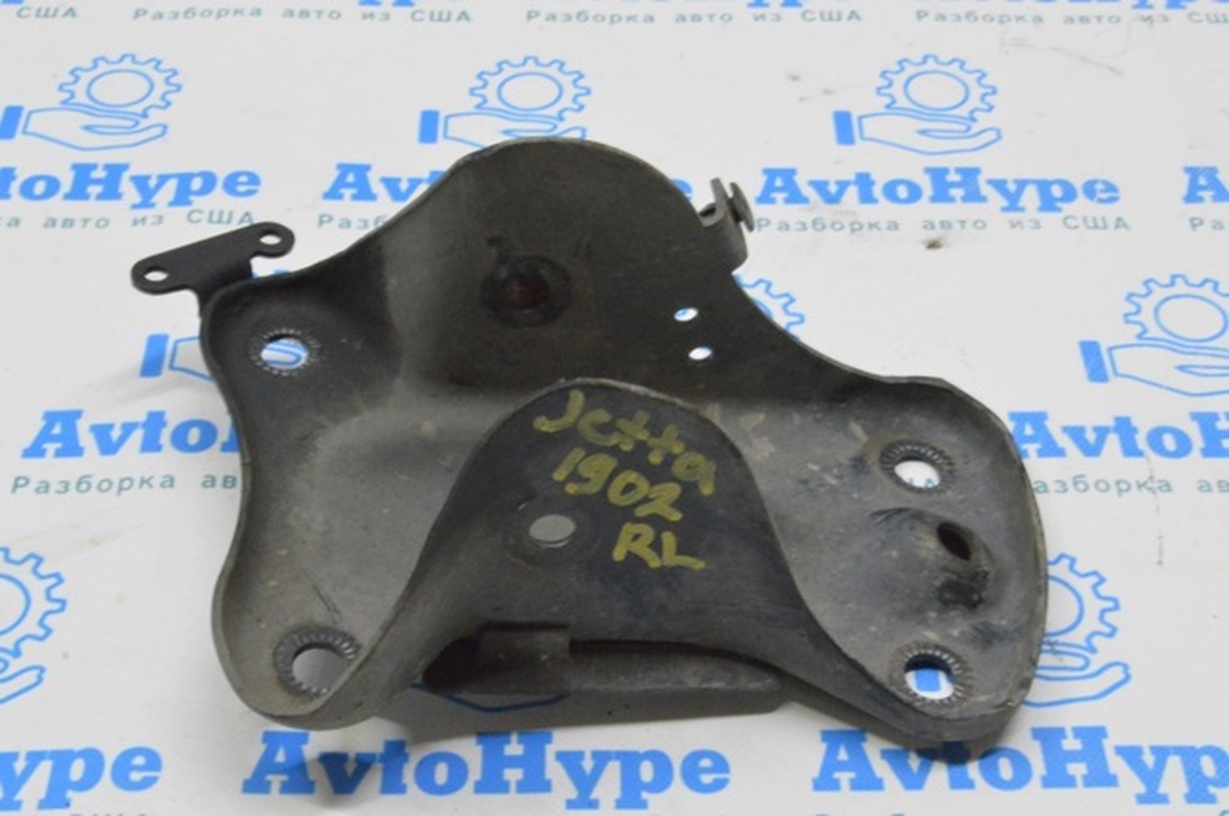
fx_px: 2046
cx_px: 614
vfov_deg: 22.6
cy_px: 408
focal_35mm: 60
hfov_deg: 33.4
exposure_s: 1/20
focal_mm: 40
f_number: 20
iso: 6400
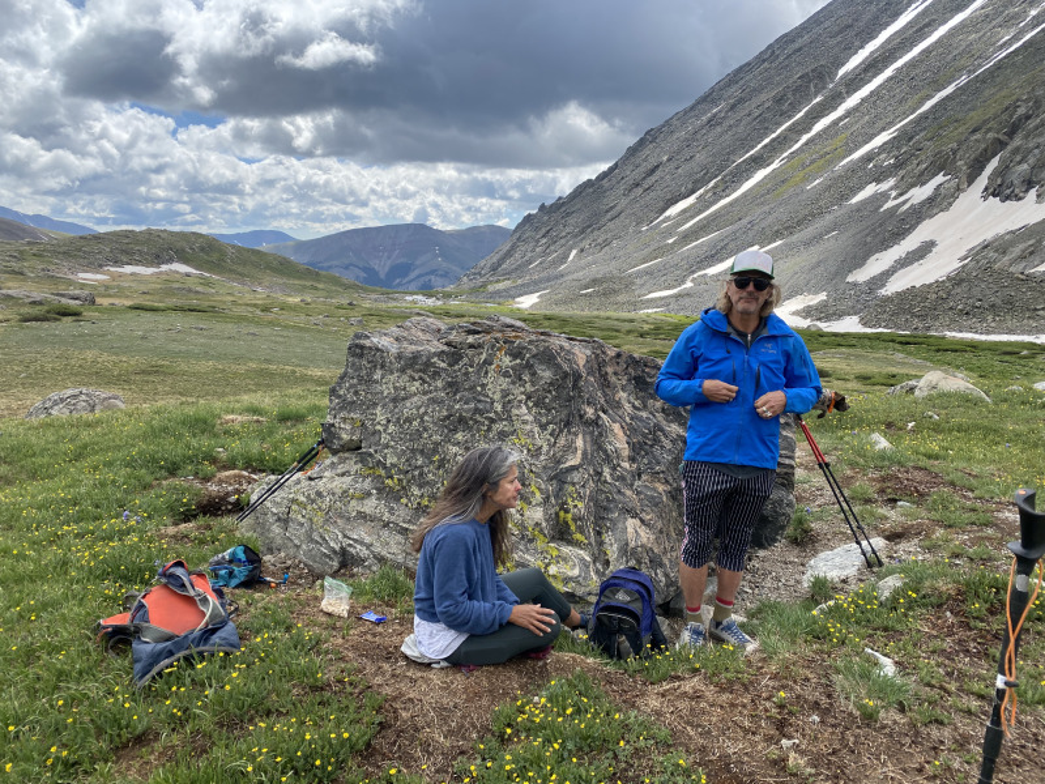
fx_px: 785
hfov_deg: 67.3
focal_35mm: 26
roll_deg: -1.2
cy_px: 392
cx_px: 522
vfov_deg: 53.1
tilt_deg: -10.6
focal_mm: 4.25
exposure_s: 1/1961
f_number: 1.8
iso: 32
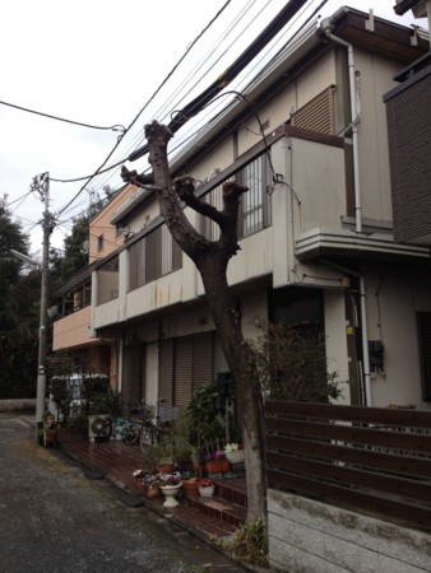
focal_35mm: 35
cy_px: 286
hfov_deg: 40.7
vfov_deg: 52.6
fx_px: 580
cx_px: 216
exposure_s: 1/951
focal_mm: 4.28
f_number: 2.4
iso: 64
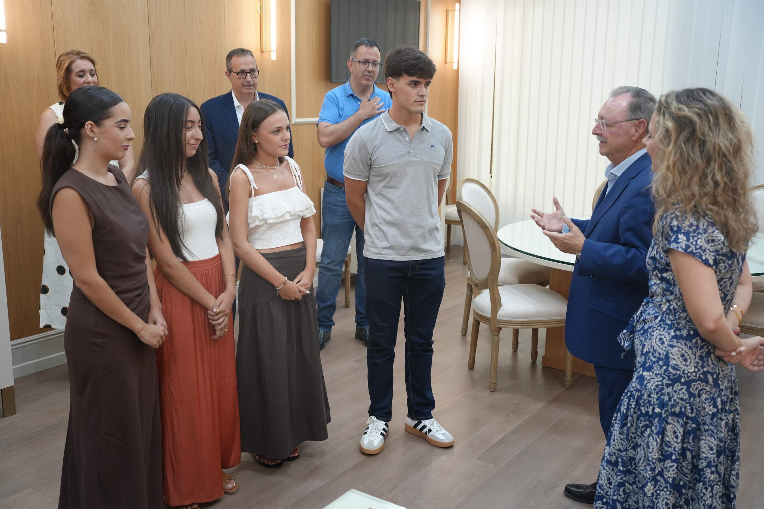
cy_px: 254
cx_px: 382
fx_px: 764
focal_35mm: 36
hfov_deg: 53.1
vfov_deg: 36.9
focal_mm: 36
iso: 1250
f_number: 4
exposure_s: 1/160
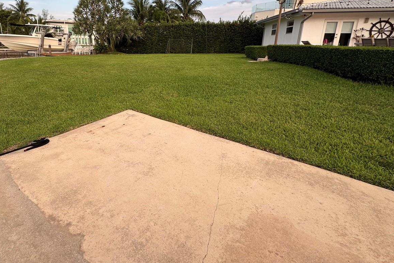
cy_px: 97
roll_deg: -0.9
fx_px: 219
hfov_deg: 82.0
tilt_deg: -14.9
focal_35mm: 20
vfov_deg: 61.1
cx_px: 143
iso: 40
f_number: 2.2
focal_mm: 2.22
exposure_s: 1/141
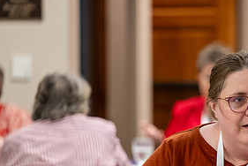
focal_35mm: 299
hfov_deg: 6.9
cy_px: 160
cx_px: 241
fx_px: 2062
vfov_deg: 4.6
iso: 2000
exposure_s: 1/200
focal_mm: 145
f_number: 2.8
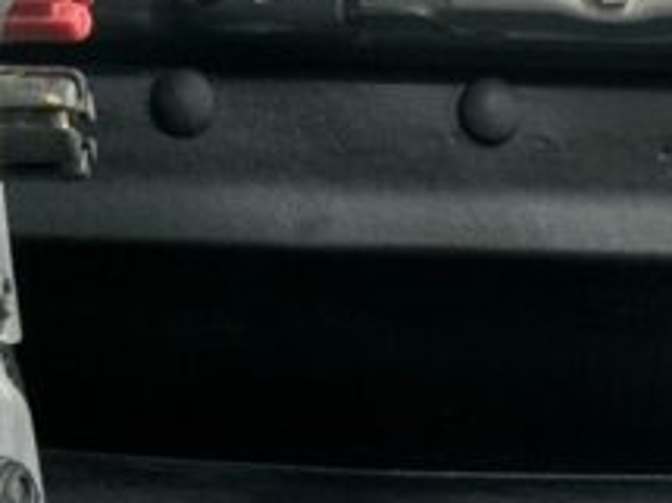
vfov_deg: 9.9
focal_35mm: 138
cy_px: 1028
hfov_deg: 13.8
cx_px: 875
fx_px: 2677
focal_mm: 3
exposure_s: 1/122
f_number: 1.8
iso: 40
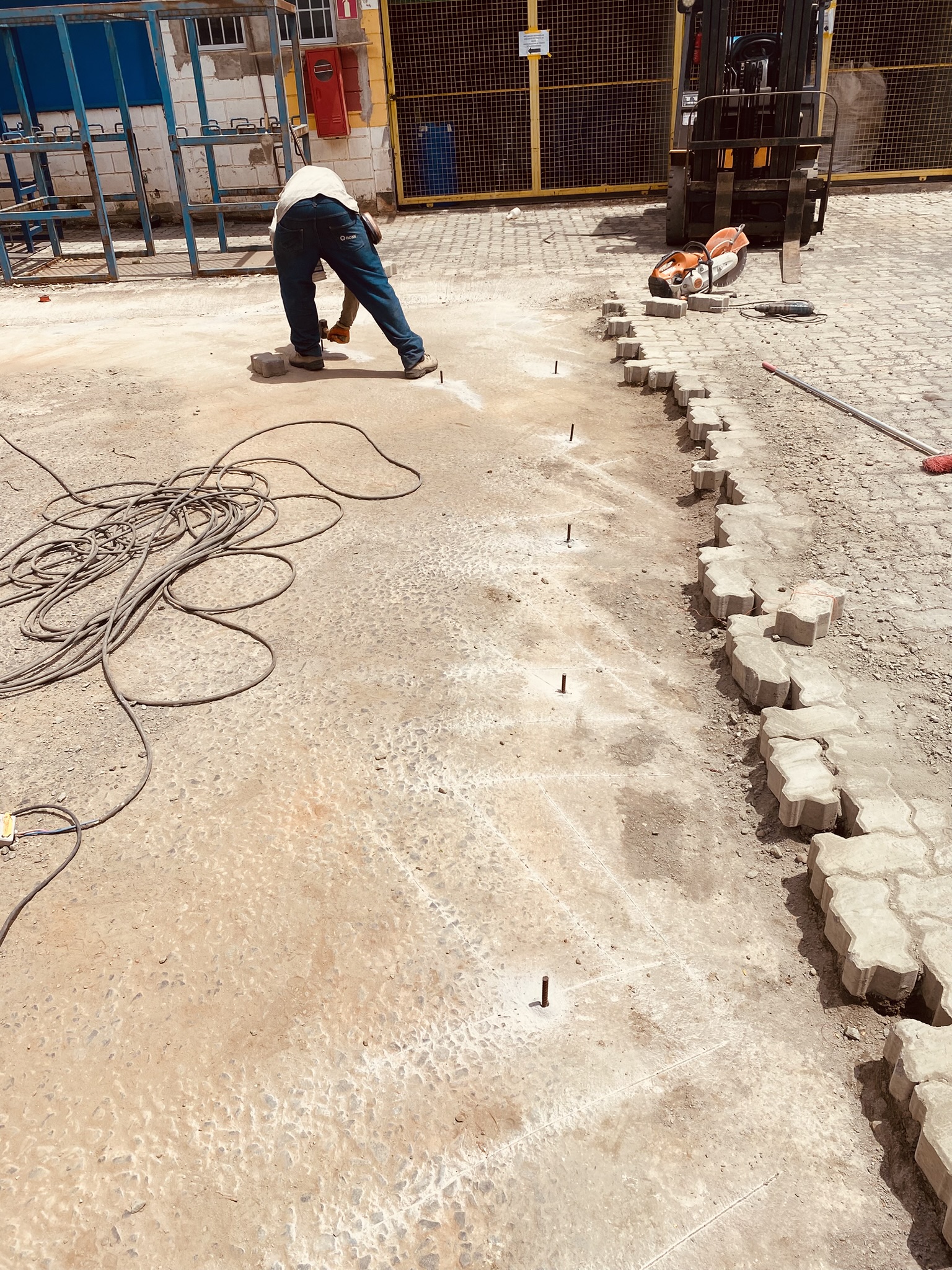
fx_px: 953
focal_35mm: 26
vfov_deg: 67.3
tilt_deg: -28.4
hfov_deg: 53.1
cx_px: 476
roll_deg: +2.2
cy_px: 635
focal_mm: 4.25
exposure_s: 1/4608
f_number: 1.8
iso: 32
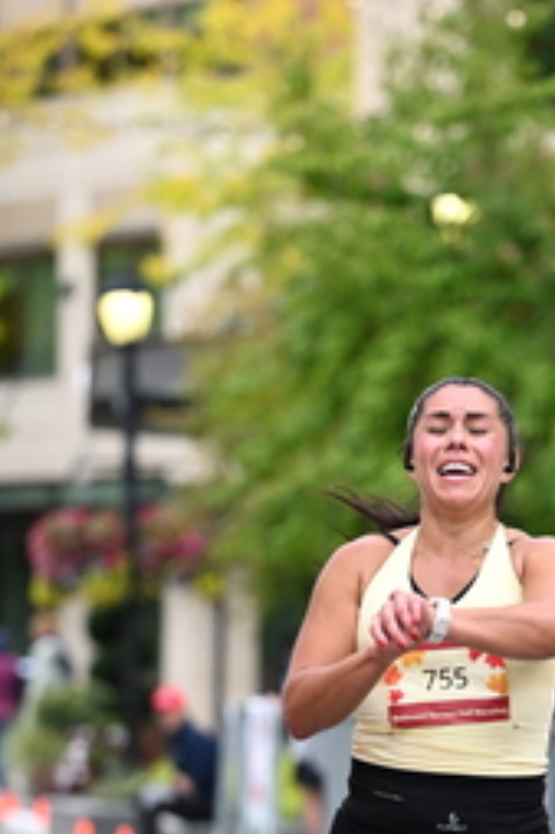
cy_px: 657
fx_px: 6020
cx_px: 560
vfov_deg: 7.9
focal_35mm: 260
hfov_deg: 5.3
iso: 1000
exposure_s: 1/1600
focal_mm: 120
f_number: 2.8
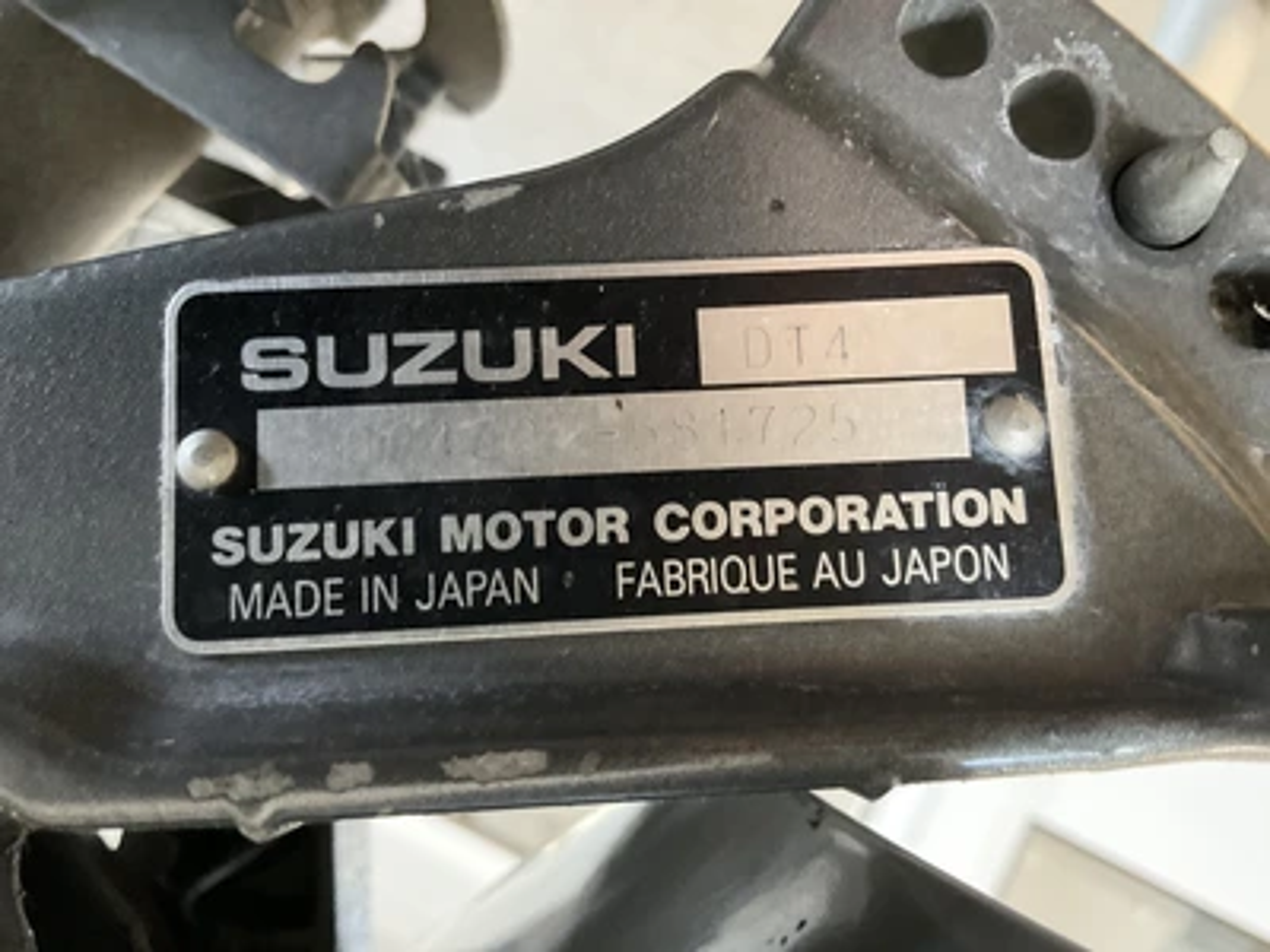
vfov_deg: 48.2
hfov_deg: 61.7
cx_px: 635
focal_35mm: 29
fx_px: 1064
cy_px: 476
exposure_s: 1/30
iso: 500
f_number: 1.8
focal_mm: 3
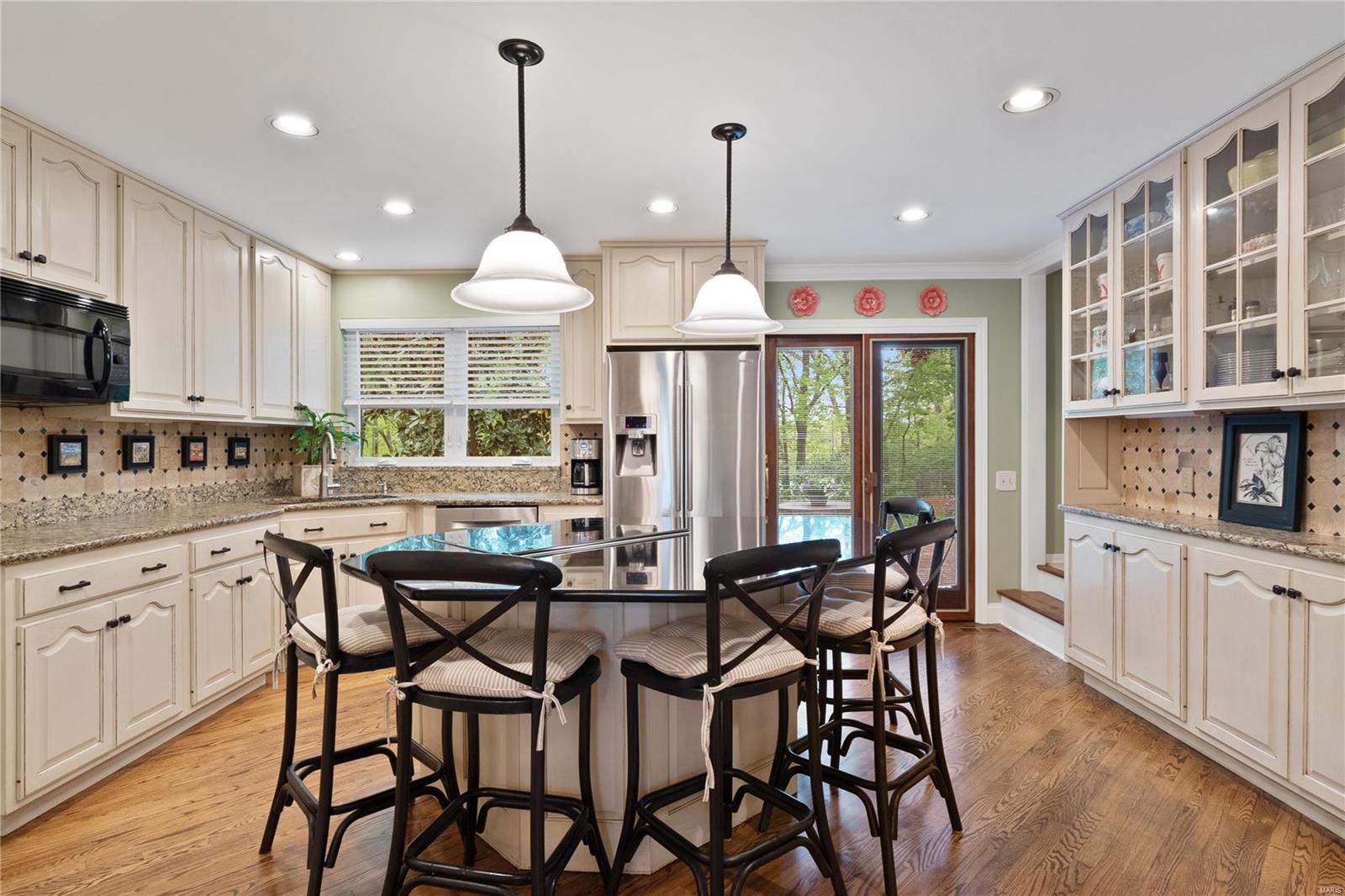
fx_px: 672
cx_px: 672
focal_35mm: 18
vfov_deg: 67.4
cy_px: 448
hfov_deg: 90.0
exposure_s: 1/3
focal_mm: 9
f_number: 7.1
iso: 400
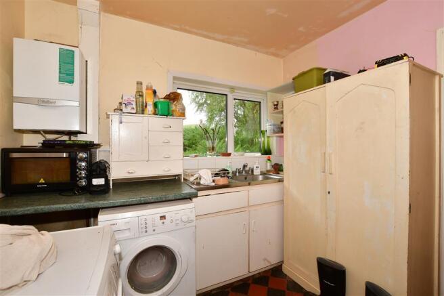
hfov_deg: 100.4
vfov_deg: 77.3
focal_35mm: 15
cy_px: 148
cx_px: 222
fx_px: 185
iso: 200
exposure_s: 1/50
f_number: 7.1
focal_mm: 10
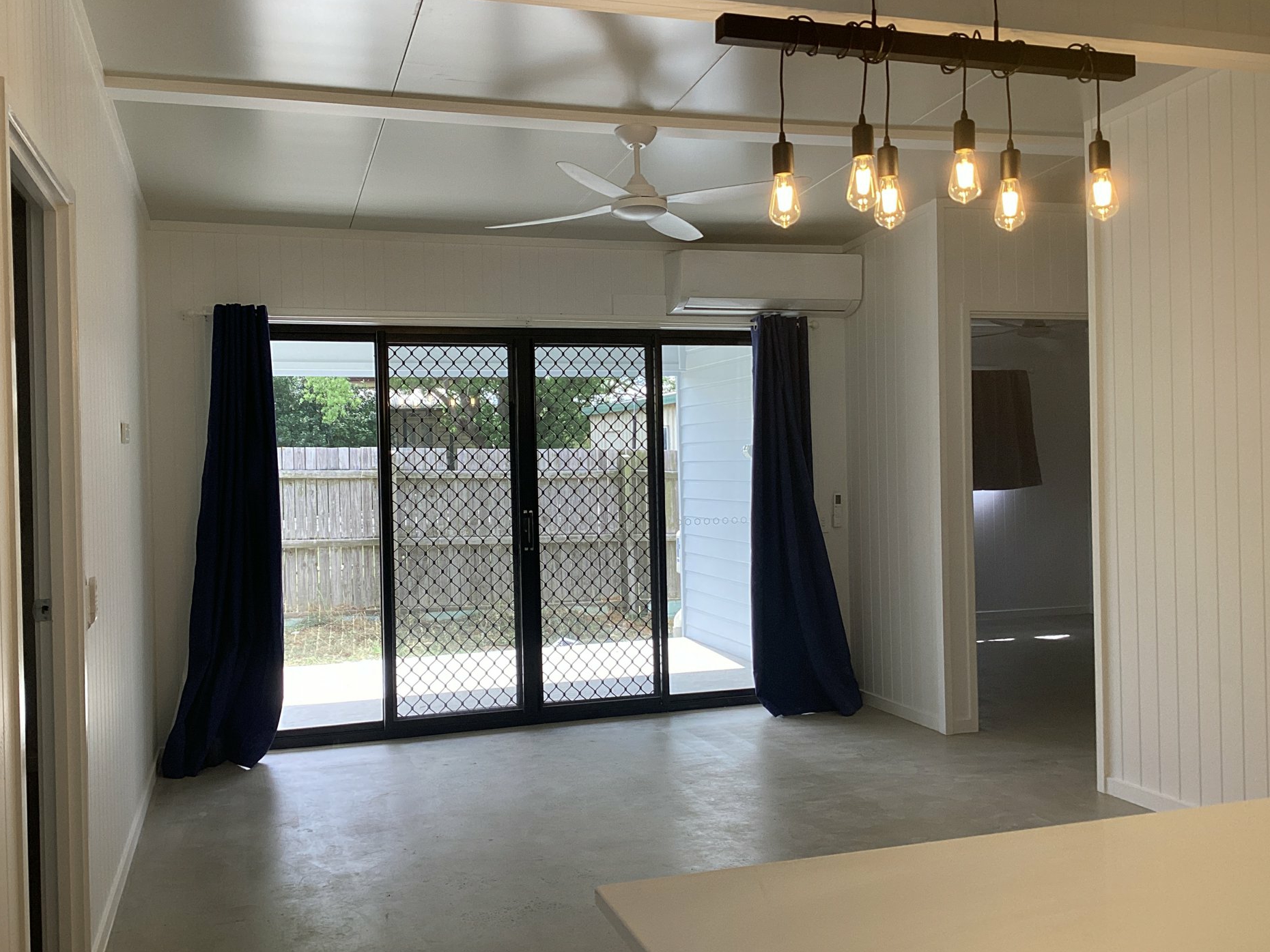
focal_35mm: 32
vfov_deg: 44.2
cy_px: 467
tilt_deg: -0.5
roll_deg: +1.2
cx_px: 620
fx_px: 1174
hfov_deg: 56.8
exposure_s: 1/120
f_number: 2.4
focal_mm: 3.3
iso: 50
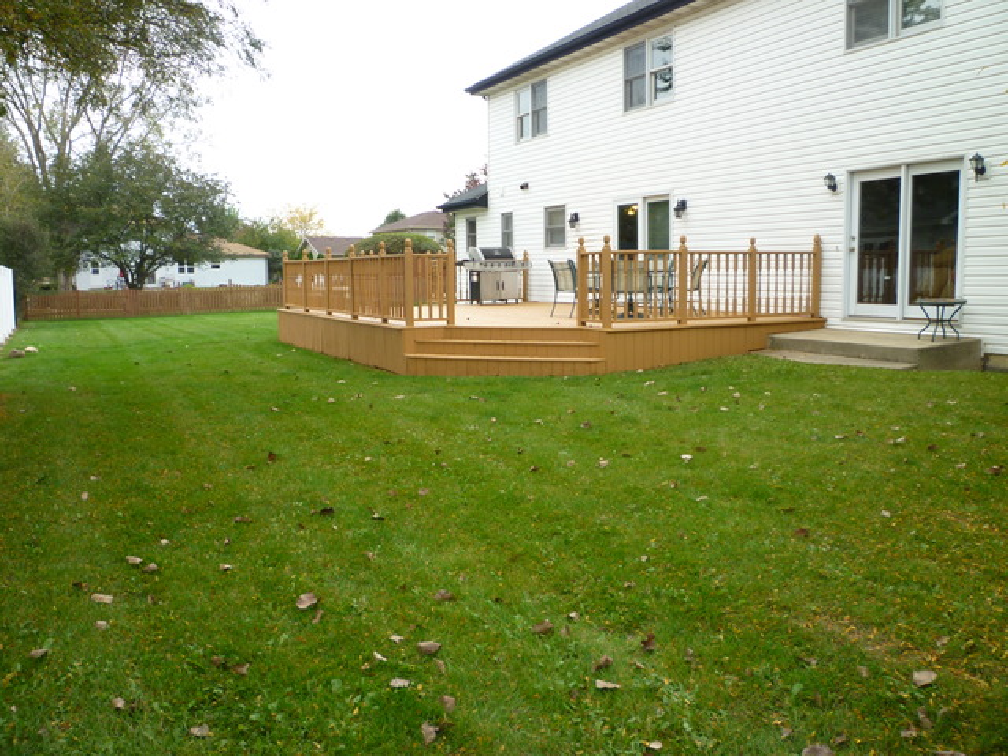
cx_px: 504
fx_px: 844
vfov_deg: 48.2
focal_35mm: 29
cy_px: 378
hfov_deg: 61.7
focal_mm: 5.2
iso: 80
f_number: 3.3
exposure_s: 1/100
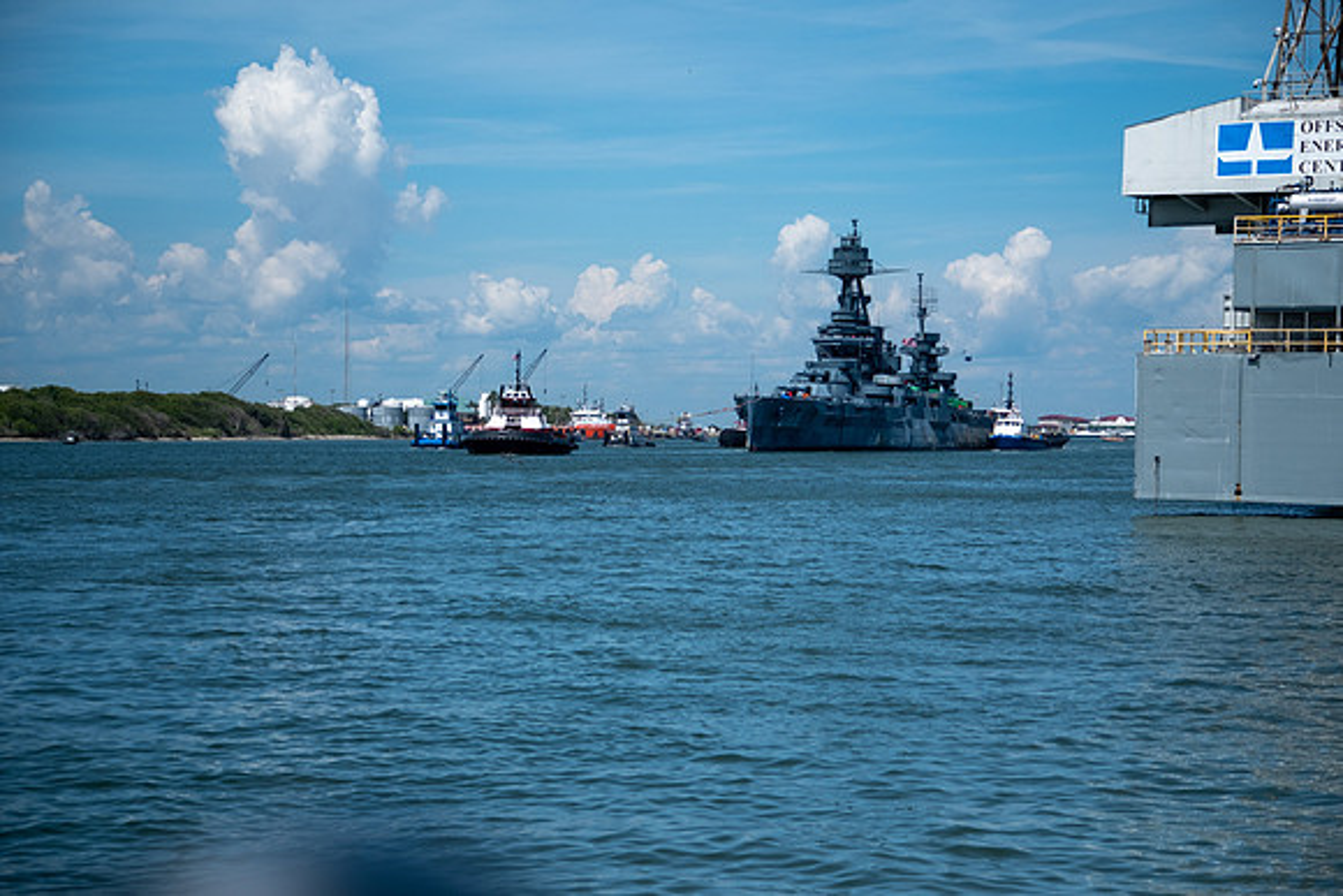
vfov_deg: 14.4
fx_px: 3545
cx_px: 672
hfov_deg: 21.5
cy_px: 448
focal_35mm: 95
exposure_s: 1/4700
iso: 160
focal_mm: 63
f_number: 4
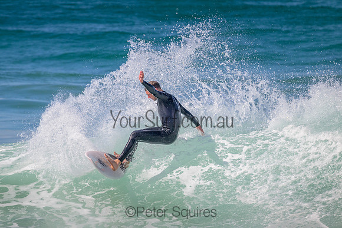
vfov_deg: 1.7
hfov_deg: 2.6
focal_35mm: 800
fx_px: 7601
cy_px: 114
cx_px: 171
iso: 800
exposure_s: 1/2000
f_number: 11
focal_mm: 800
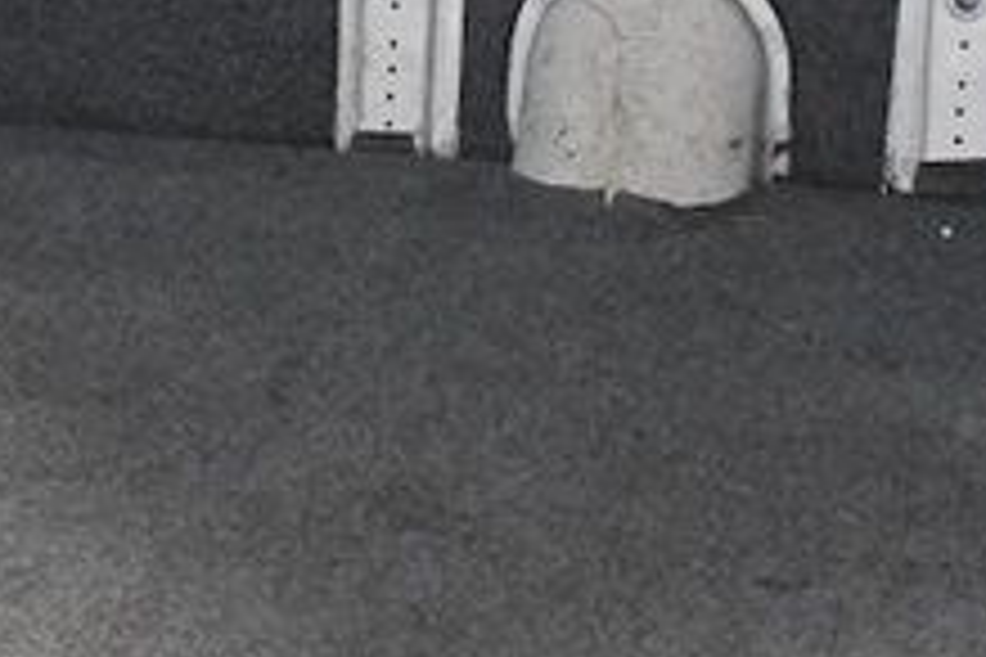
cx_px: 45
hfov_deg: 16.0
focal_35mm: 126
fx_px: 3451
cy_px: -241
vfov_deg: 10.6
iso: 2500
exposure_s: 1/200
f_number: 3.5
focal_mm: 18
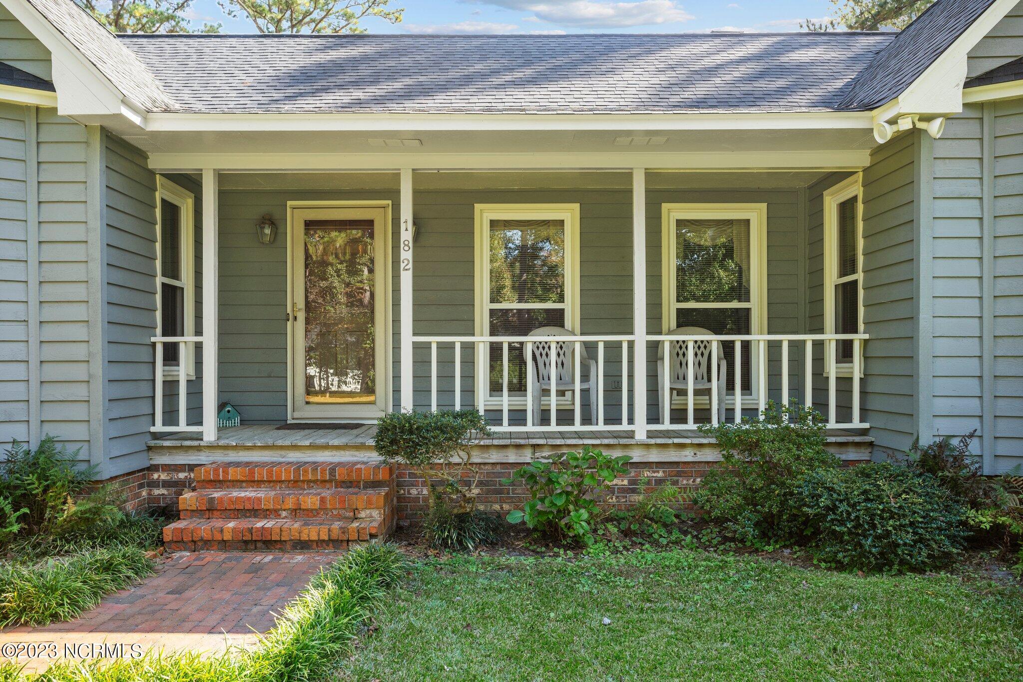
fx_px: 881
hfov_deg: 60.3
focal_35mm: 31
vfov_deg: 42.3
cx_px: 512
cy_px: 341
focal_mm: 31
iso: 200
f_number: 8
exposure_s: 1/80
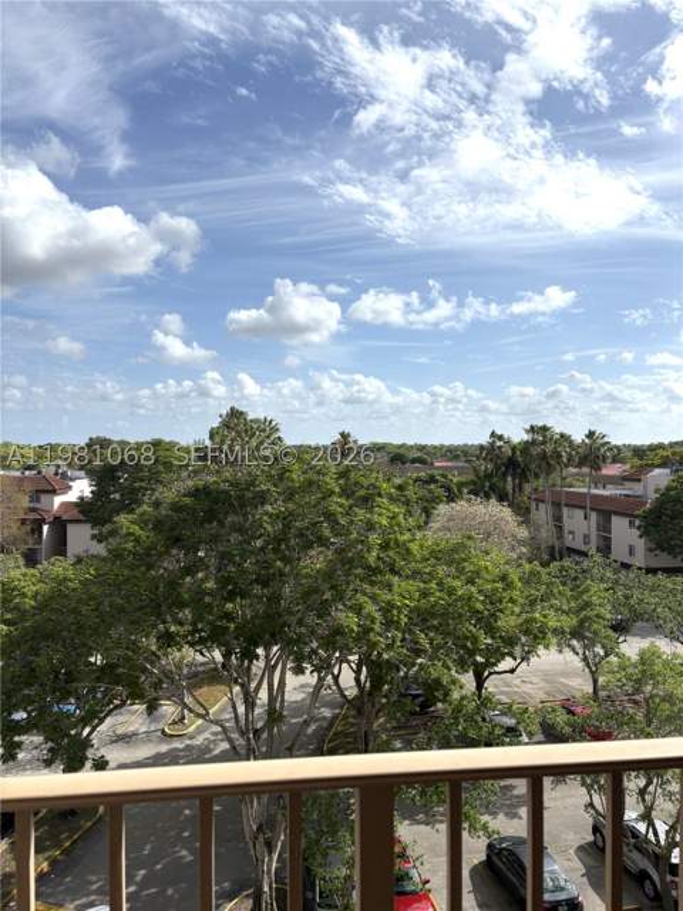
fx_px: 684
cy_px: 456
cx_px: 342
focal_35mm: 26
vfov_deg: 67.3
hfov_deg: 53.1
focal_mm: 5.96
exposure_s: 1/6329
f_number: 1.6
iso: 50
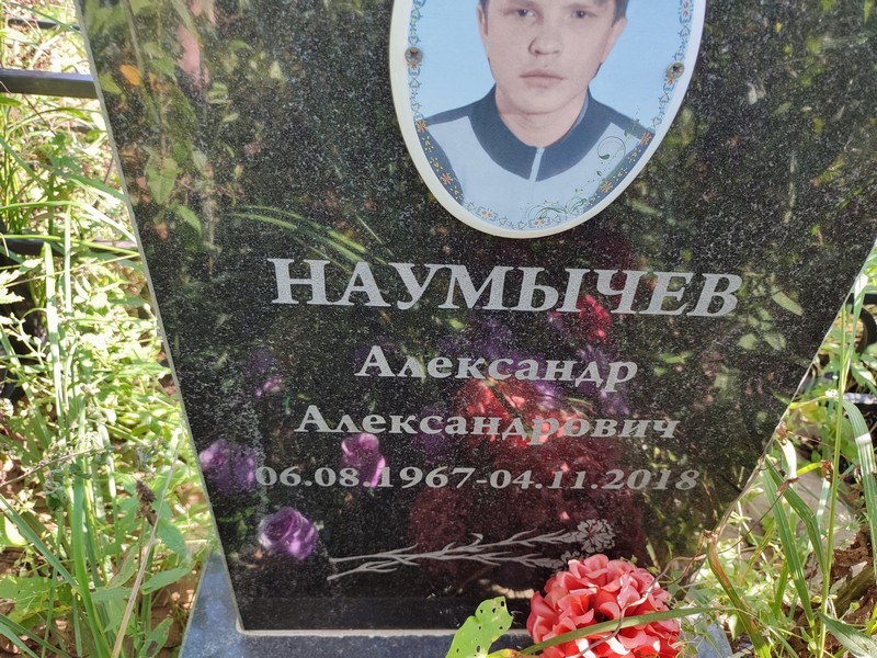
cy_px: 329
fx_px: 633
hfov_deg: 69.4
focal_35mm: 25
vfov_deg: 54.9
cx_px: 438
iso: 73
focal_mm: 6.04
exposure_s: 1/100
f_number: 1.9
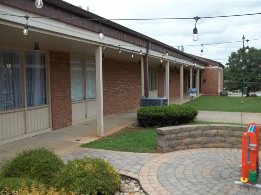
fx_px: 249
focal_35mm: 33
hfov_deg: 55.4
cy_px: 98
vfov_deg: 42.9
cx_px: 130
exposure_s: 1/400
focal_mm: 5.9
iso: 64
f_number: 3.3
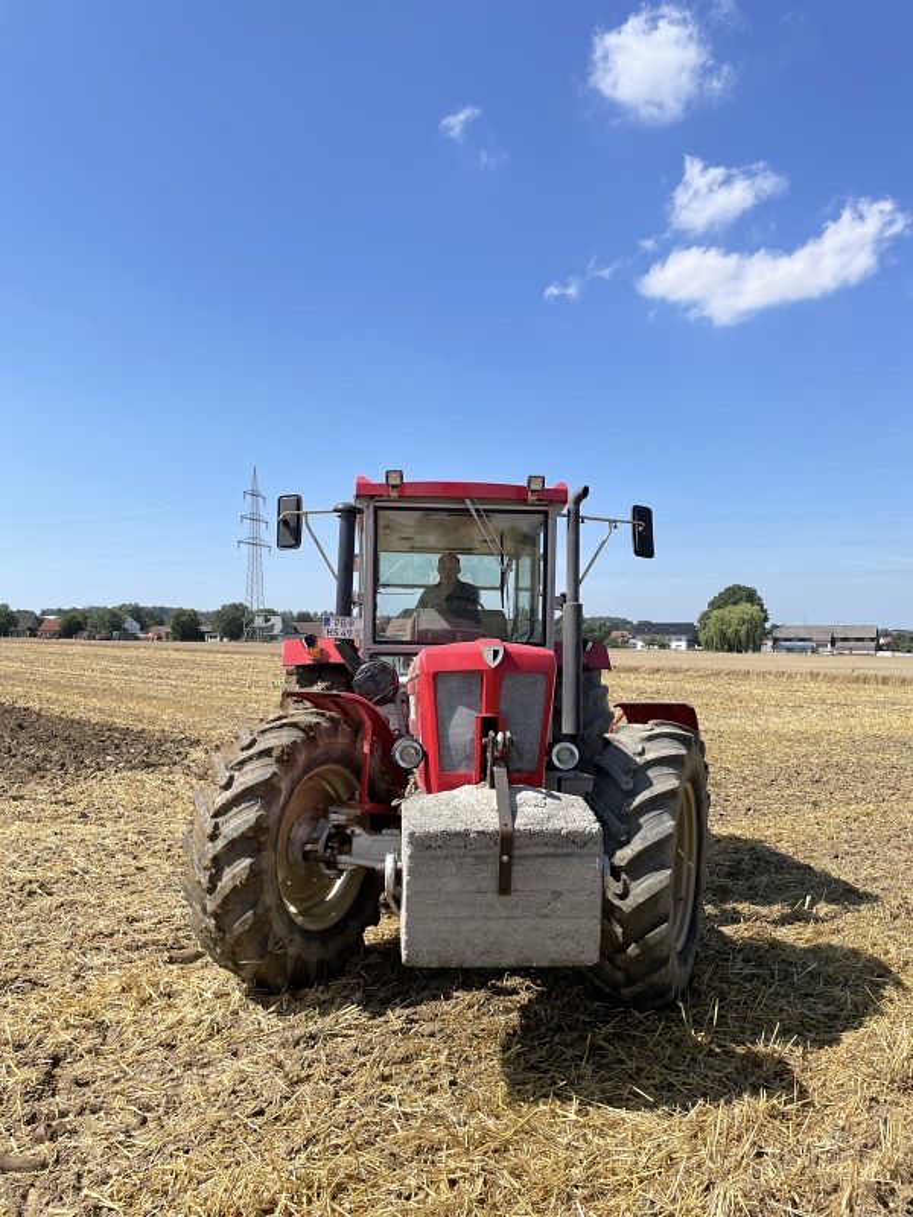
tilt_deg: +2.5
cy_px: 608
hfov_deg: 53.1
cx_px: 456
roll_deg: +1.0
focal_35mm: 26
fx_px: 914
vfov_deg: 67.3
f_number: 1.6
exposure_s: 1/2817
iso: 32
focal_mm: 4.2
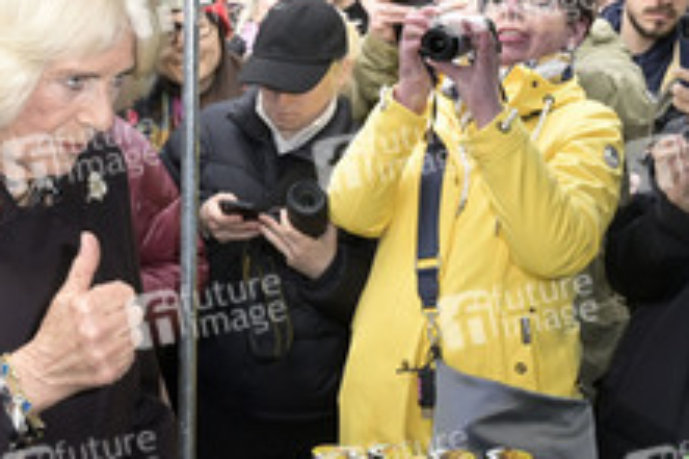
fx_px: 1052
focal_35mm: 55
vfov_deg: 24.6
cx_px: 123
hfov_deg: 35.0
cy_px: 234
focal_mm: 27
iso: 1250
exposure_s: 1/250
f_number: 10
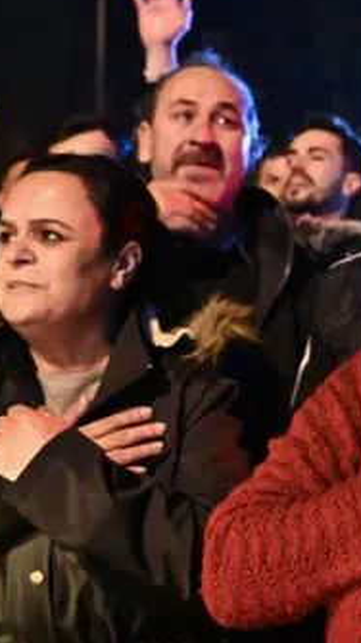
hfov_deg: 17.2
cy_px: 273
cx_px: 463
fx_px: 1125
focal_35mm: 66
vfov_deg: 31.9
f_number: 2.8
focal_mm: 24
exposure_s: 1/80
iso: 6400
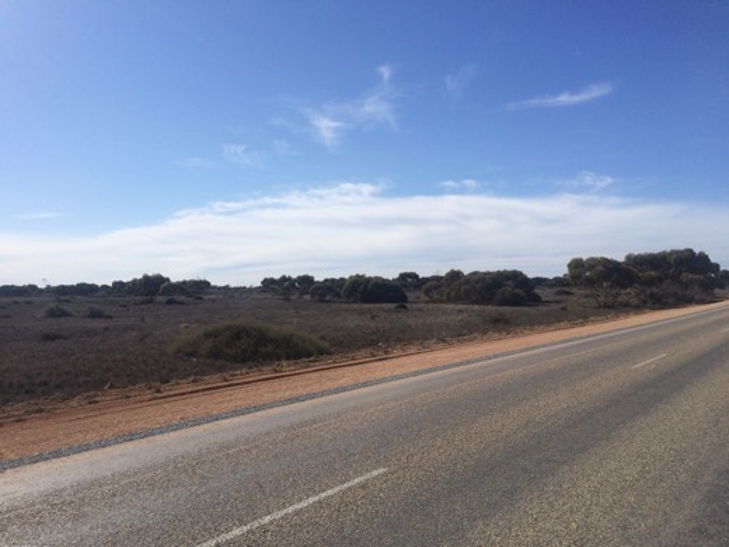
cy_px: 274
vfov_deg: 48.2
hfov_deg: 61.7
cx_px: 364
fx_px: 611
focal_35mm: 29
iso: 32
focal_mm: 4.15
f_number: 2.2
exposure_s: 1/4115
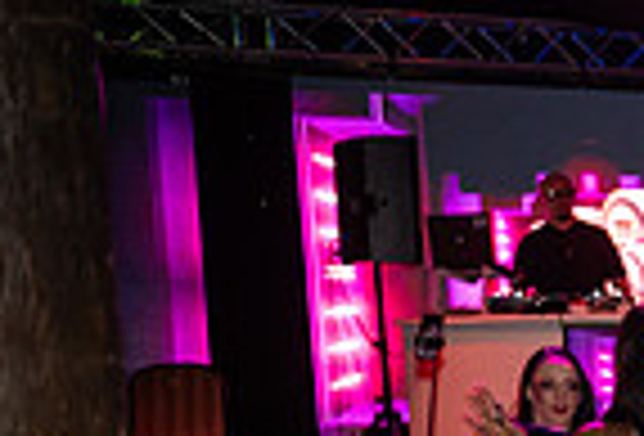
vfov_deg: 11.1
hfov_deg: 14.5
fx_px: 2158
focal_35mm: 120
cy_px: 660
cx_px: 1235
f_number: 2.8
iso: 1250
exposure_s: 1/100
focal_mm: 29
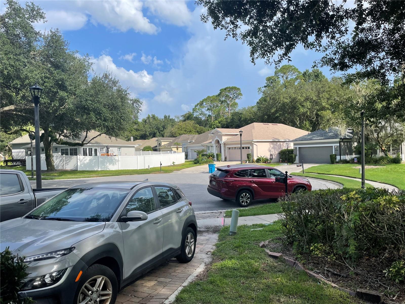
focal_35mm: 26
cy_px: 152
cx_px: 202
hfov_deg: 67.3
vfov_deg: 53.1
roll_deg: +2.6
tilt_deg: -2.5
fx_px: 304
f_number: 1.6
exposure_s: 1/2506
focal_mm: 4.2
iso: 32
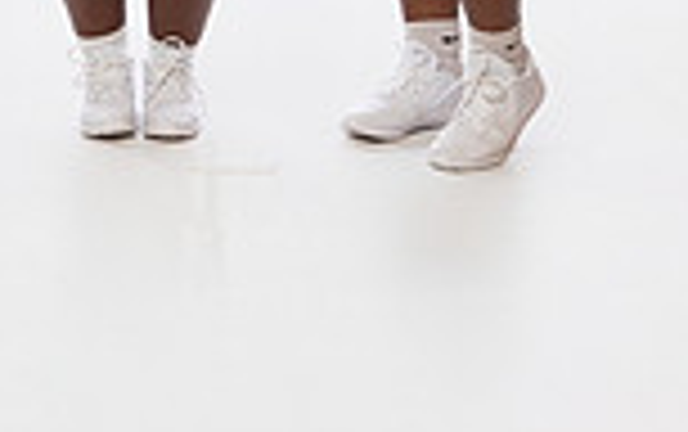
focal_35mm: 132
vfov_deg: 9.2
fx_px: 2478
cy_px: -504
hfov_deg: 15.8
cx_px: 202
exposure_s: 1/250
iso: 640
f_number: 5.6
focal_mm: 44
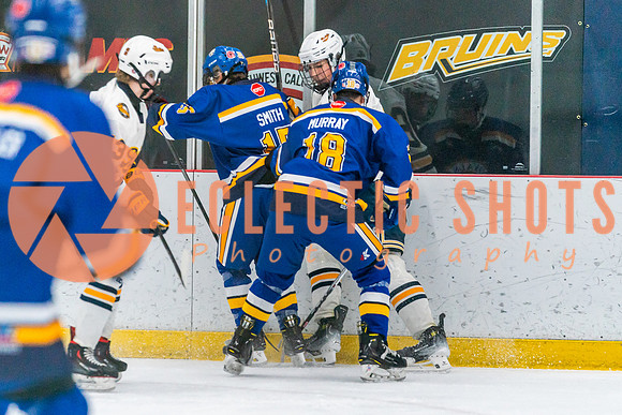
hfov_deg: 7.1
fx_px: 5043
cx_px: 311
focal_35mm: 292
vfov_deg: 4.7
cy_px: 256
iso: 3200
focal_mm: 200
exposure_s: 1/1250
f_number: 2.8
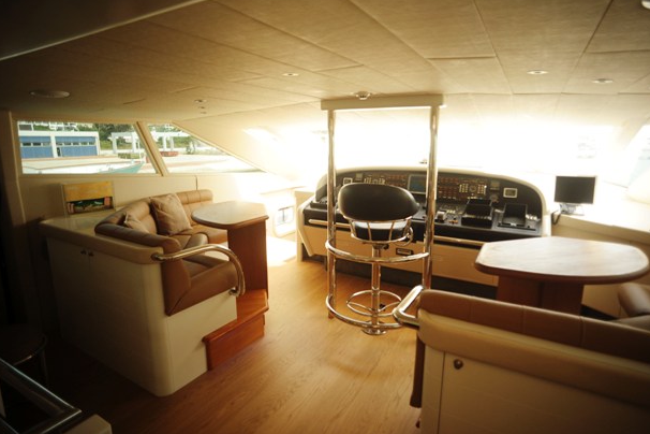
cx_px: 338
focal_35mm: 19
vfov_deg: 64.5
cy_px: 208
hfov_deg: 86.9
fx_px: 343
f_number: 3.5
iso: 320
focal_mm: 18
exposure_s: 1/250
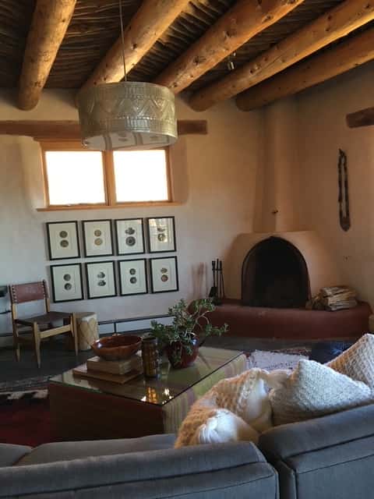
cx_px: 187
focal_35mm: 29
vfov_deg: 61.7
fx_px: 418
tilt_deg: -4.3
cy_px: 250
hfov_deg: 48.2
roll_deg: +2.5
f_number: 2.2
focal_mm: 4.15
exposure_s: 1/30
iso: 100
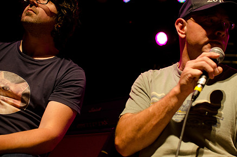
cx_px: 127
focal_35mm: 60
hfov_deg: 33.5
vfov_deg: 22.5
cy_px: 68
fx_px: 394
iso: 1600
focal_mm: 30
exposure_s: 1/640
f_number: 2.8
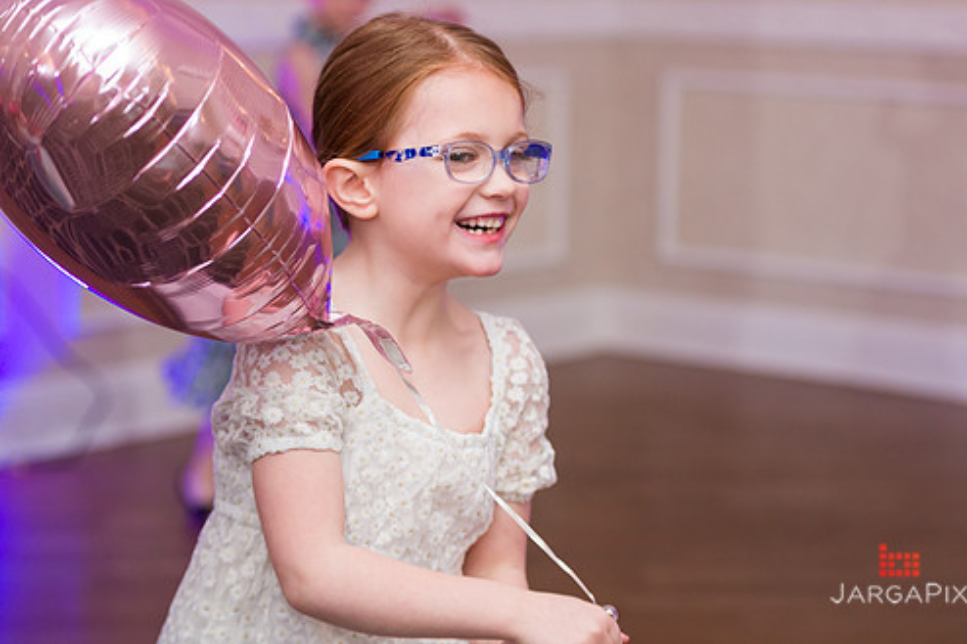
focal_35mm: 94
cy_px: 214
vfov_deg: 14.5
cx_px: 450
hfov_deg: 21.7
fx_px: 2524
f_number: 3.2
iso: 1600
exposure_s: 1/200
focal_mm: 70
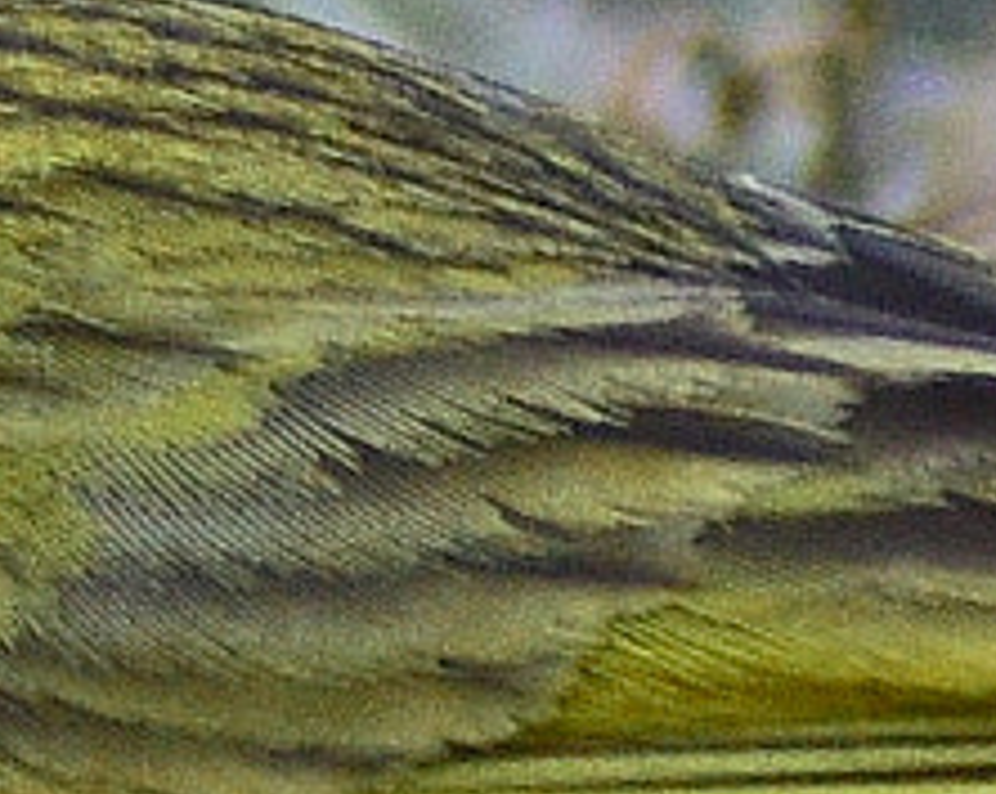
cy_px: 572
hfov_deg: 0.6
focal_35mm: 3046
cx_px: 126
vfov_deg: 0.5
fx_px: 89671
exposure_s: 1/400
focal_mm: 300
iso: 200
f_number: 6.3
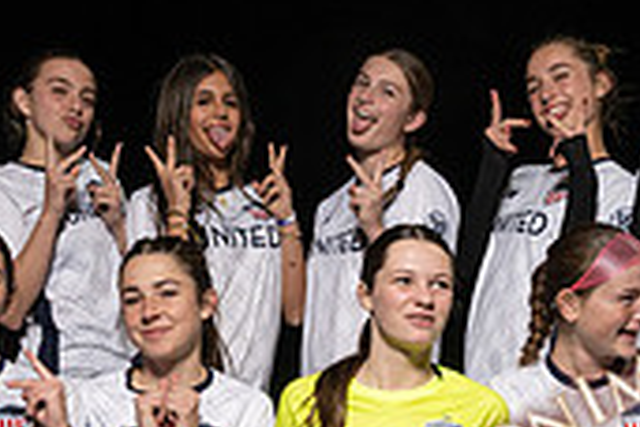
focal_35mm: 88
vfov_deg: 15.0
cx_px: 347
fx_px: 1564
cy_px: 503
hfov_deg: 23.1
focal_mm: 24
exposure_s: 1/80
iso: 320
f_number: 8
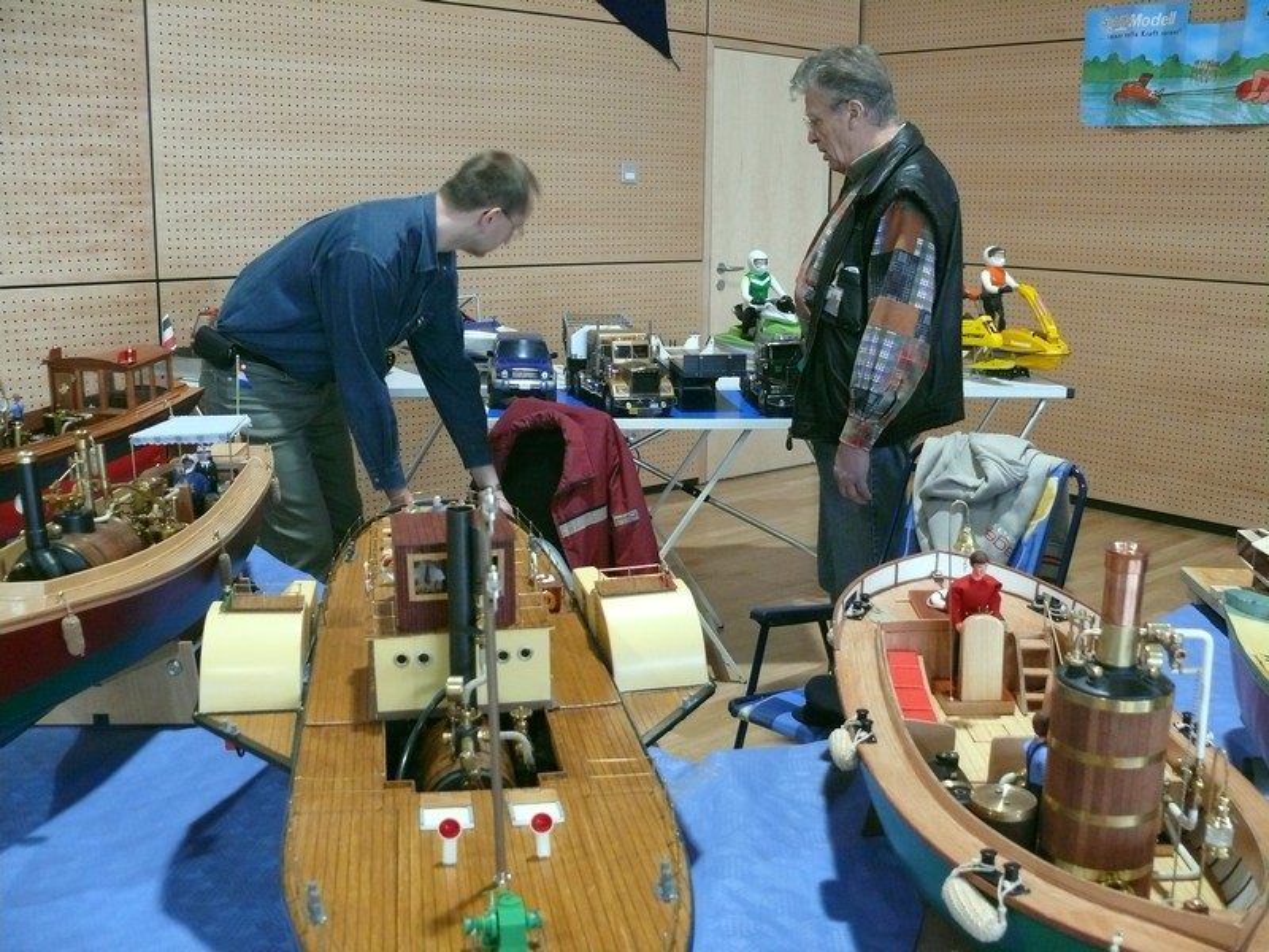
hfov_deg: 52.6
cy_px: 476
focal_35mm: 35
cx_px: 634
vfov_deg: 40.7
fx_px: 1283
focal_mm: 7.4
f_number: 2.8
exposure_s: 1/30
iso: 400
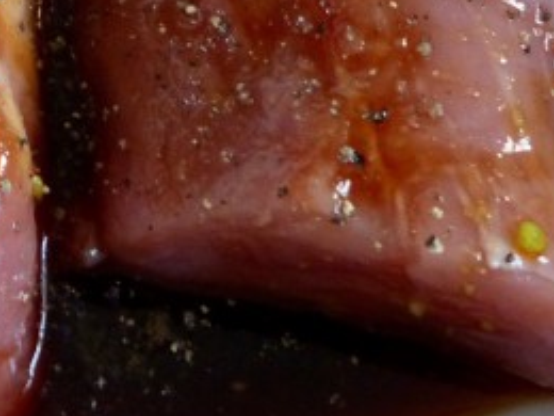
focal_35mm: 185
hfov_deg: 10.6
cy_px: -282
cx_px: 75
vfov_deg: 7.8
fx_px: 2961
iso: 400
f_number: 3.2
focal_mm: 8.1
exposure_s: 1/10
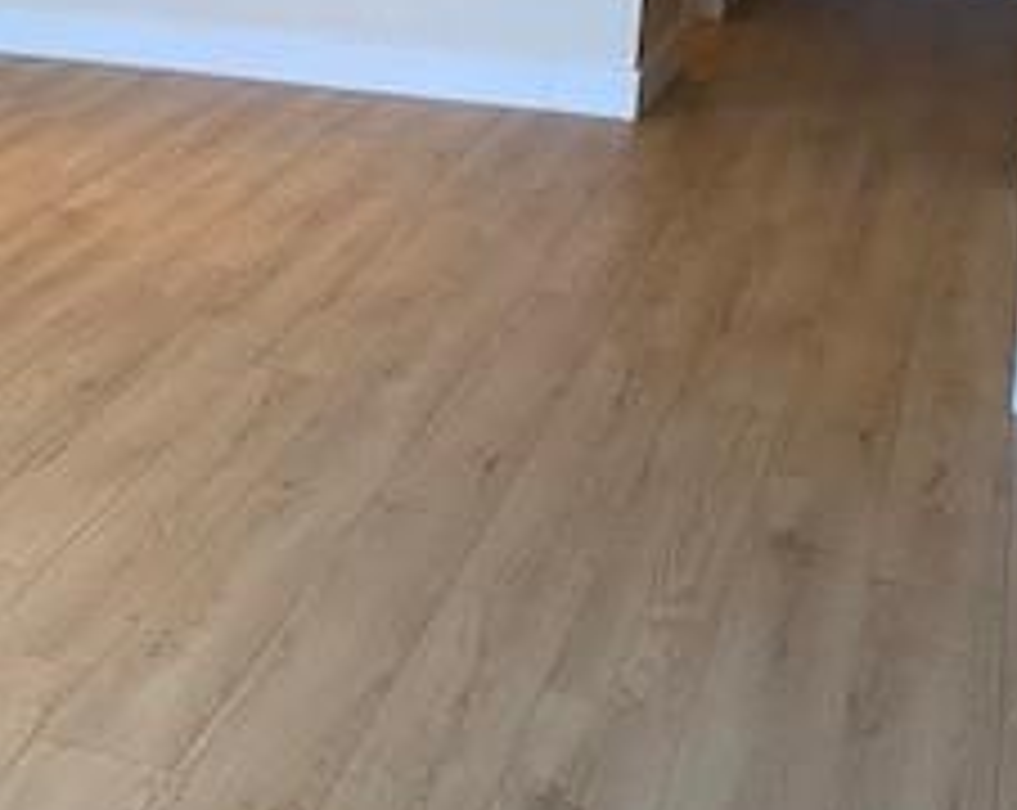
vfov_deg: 21.1
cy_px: 225
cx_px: -4
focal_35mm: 72
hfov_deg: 25.2
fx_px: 2163
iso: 80
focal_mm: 4.25
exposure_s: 1/60
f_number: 1.8
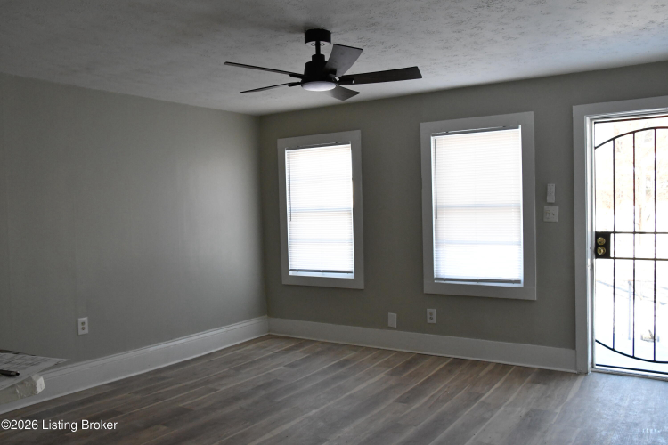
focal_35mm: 31
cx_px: 334
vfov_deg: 42.3
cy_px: 222
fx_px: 575
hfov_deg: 60.3
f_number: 8
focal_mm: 21
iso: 2000
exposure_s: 1/250
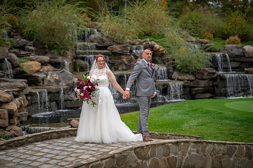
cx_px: 126
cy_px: 84
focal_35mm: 90
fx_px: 632
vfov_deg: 15.2
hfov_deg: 22.6
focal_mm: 90
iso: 80
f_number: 2.8
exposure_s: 1/125
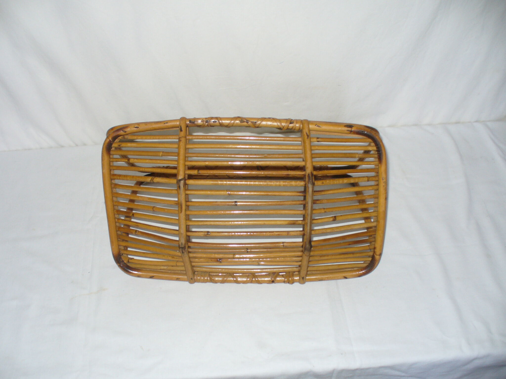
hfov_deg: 50.1
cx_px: 253
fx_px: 541
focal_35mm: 37
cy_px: 190
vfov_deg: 38.7
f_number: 2.8
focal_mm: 6.1
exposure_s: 1/30
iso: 100
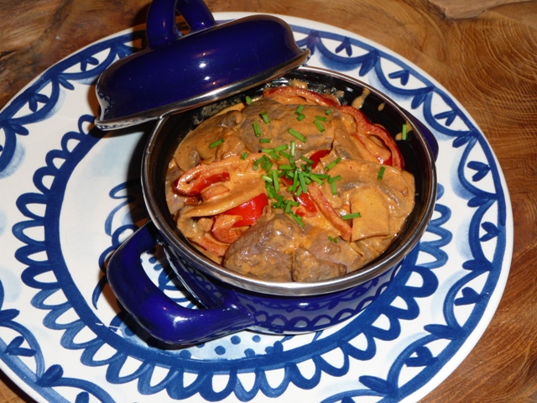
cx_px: 268
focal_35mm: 48
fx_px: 745
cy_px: 202
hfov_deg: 39.7
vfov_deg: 30.3
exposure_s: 1/30
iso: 100
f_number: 4.2
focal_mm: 8
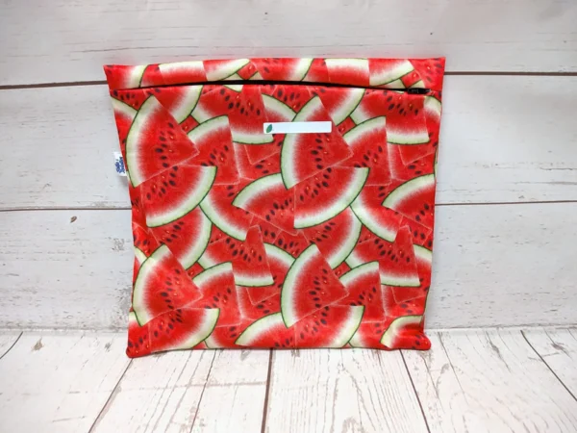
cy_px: 216
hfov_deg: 71.6
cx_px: 288
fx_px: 400
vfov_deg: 56.8
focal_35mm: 24
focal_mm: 4.53
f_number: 1.7
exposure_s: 1/120
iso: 177
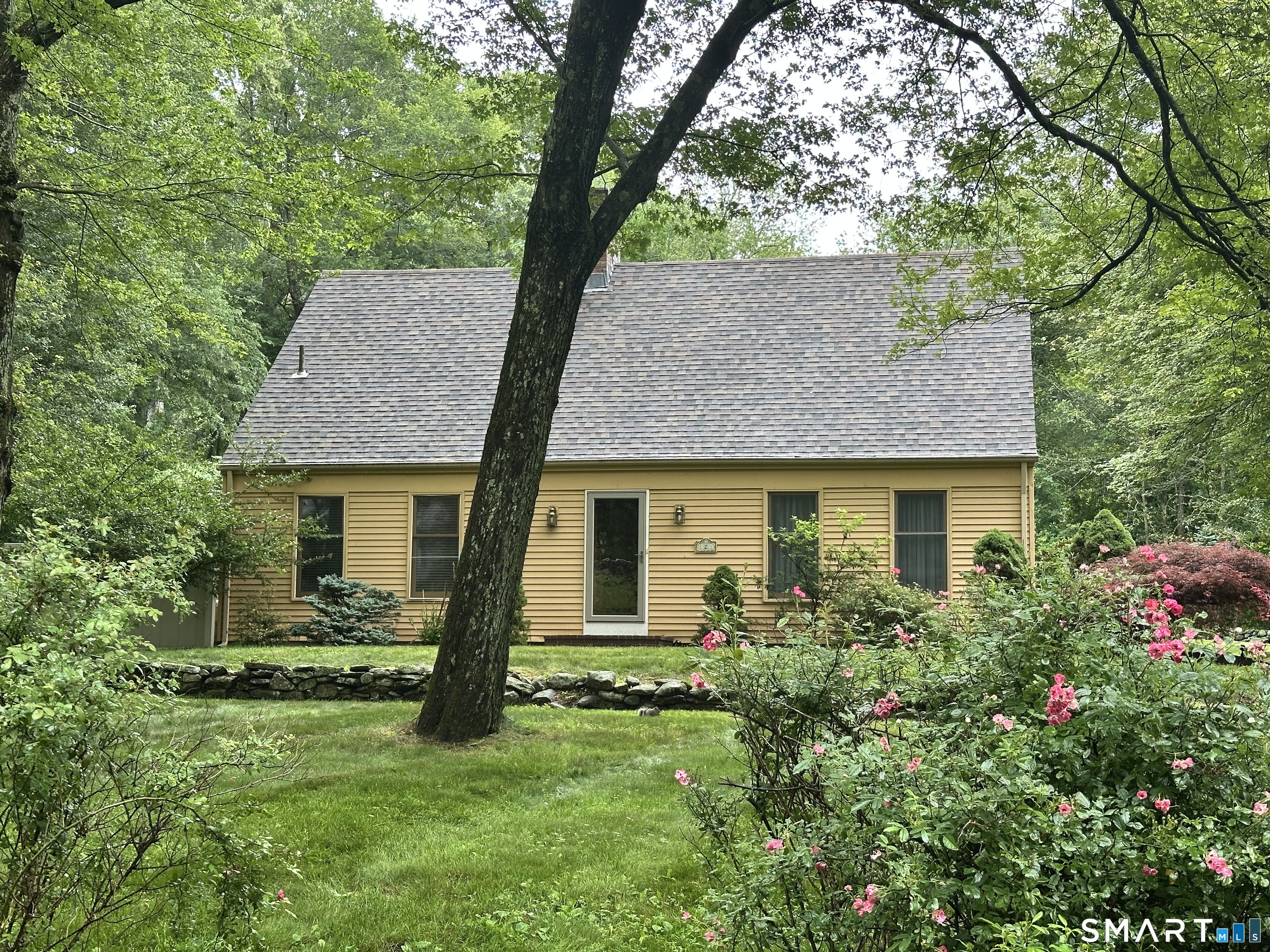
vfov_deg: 30.3
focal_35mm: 48
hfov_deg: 39.7
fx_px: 1761
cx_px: 635
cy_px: 476
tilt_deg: +4.8
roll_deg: +0.3
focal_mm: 6.86
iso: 64
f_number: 1.78
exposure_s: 1/277
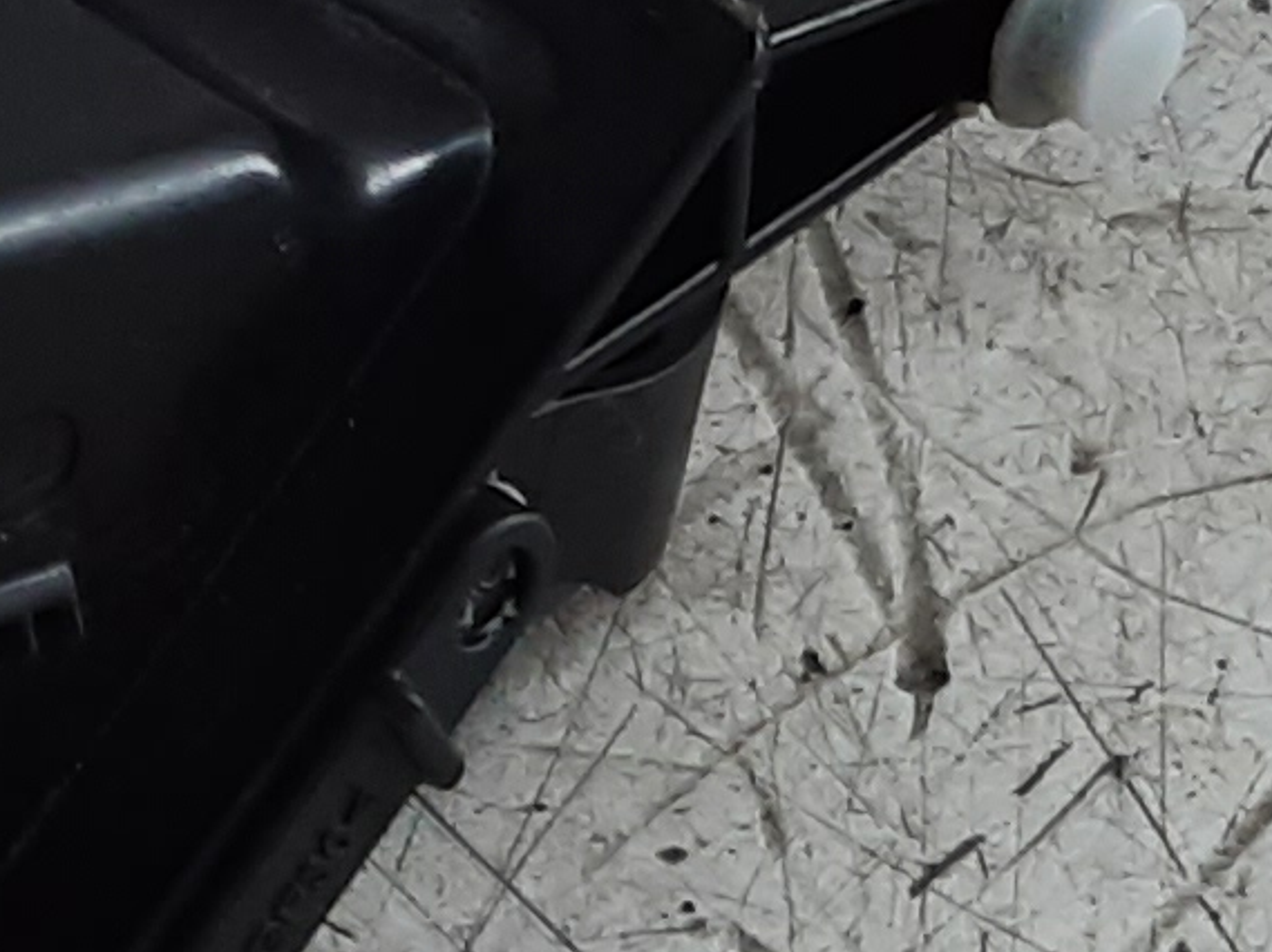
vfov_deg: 9.4
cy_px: 1258
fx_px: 5692
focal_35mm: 155
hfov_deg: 12.6
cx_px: 1185
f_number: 1.9
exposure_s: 1/50
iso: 80
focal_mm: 2.91
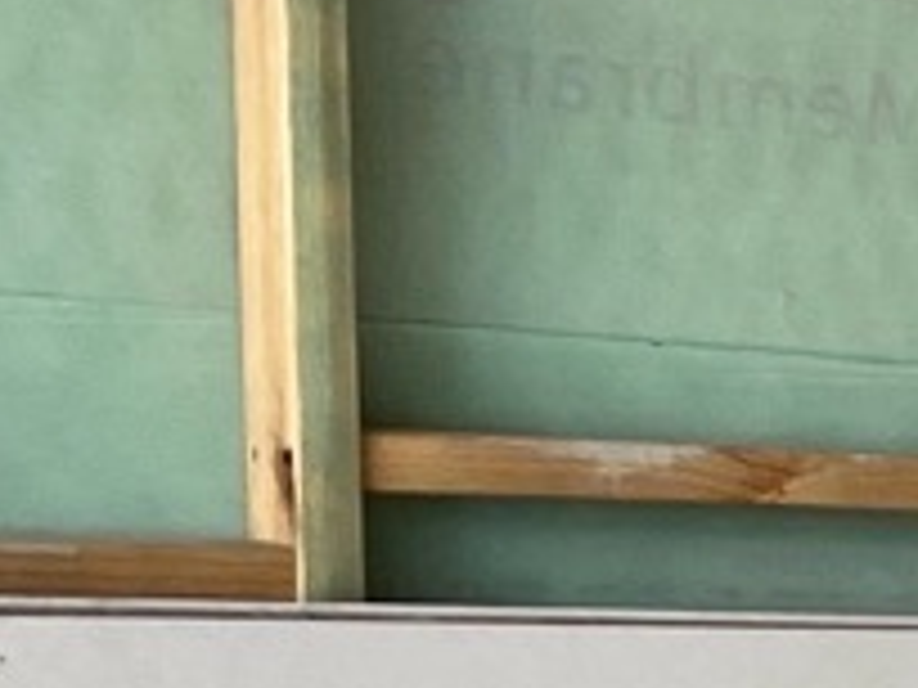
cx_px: 2025
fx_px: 3766
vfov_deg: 10.1
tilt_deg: -6.2
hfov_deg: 11.9
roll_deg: -2.3
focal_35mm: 142
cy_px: 1039
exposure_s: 1/120
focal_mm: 3
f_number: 1.8
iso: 32
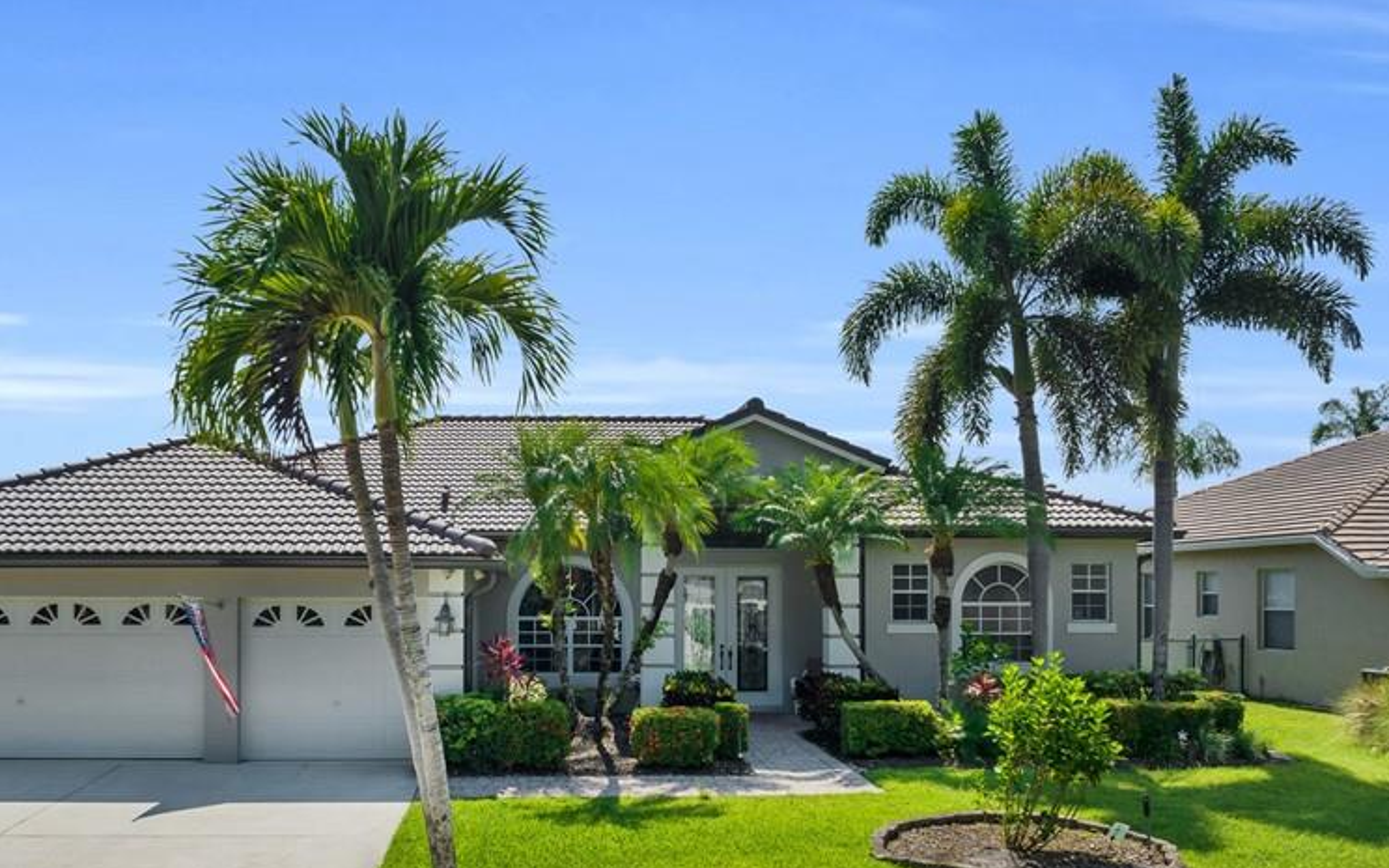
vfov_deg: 35.9
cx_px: 566
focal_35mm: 35
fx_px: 1325
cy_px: 579
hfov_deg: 55.0
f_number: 5
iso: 100
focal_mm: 12.29
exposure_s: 1/1250
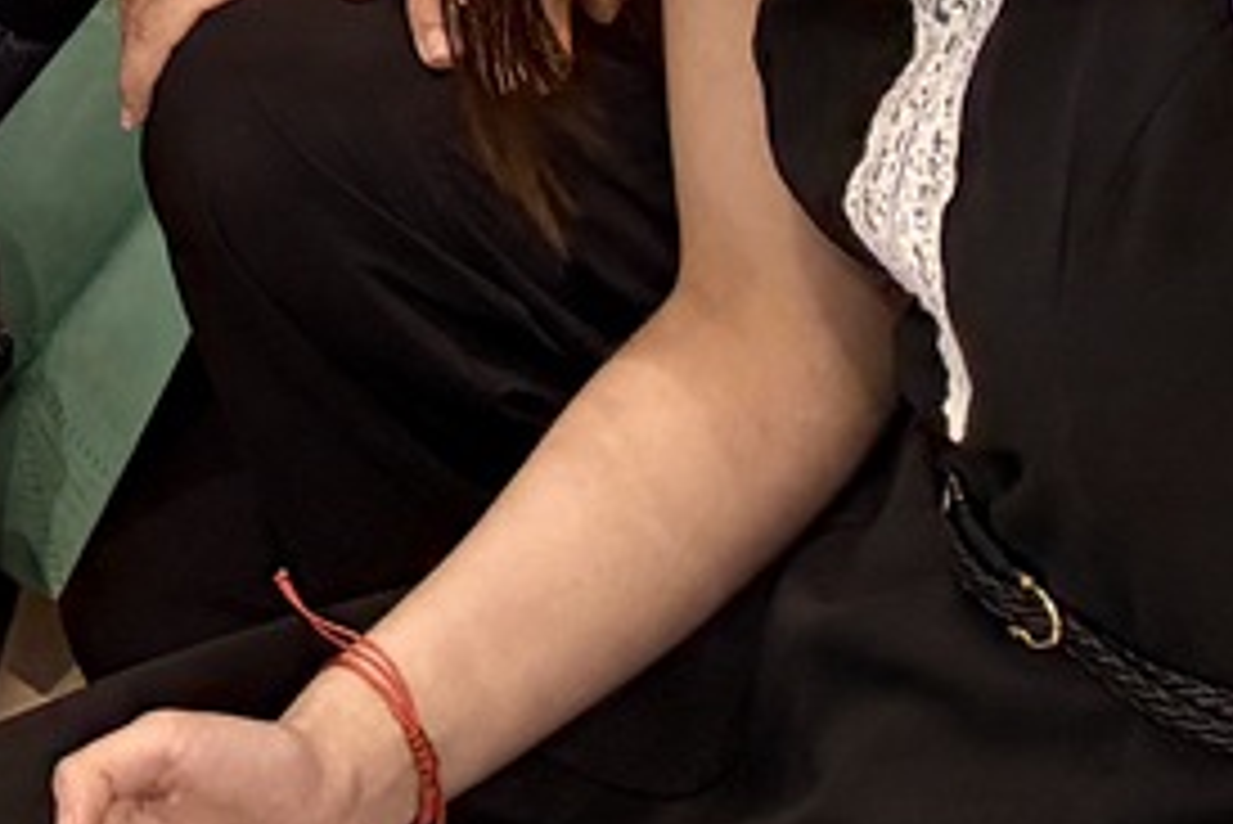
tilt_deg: -21.6
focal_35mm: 175
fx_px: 5997
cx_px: -922
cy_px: -1734
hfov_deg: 11.0
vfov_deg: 7.0
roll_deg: +0.8
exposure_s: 1/60
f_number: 1.78
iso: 125
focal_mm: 6.76
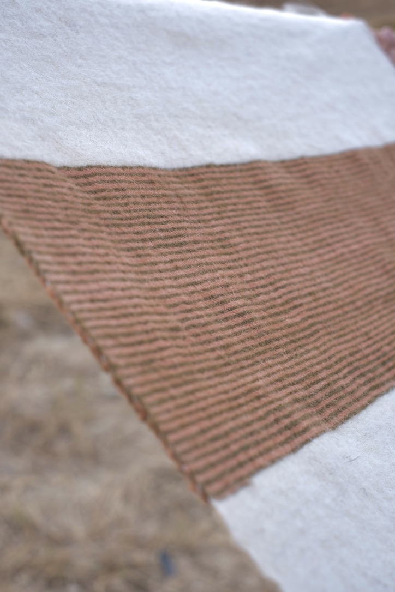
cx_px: 198
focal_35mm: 53
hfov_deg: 25.5
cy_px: 296
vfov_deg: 37.5
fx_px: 872
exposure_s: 1/100
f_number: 4
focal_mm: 35
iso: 100
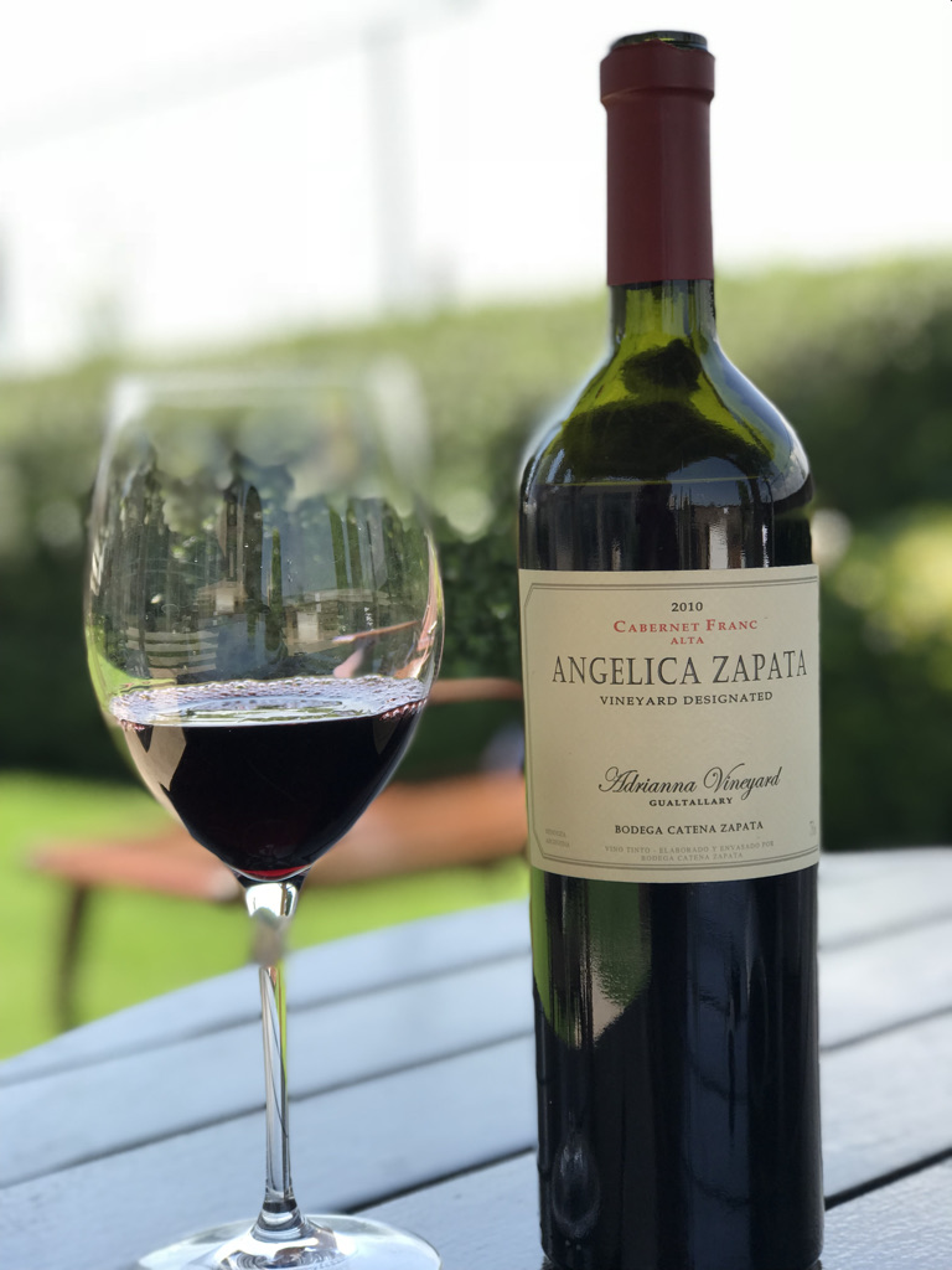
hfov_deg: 25.7
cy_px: 635
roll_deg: +2.3
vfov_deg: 33.8
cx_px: 476
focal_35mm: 57
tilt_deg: -3.4
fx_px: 2090
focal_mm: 6.6
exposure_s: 1/242
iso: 20
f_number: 2.8
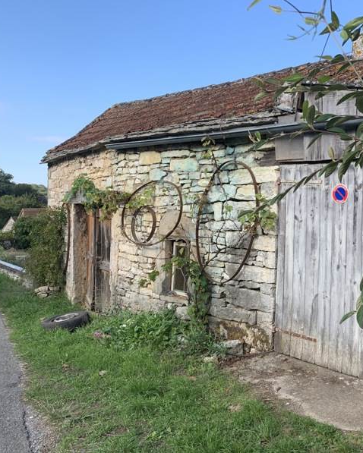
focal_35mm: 34
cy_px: 227
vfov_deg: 52.8
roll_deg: -0.9
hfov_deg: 42.2
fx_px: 456
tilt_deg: -2.1
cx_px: 269
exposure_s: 1/879
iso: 25
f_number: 1.8
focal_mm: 4.25
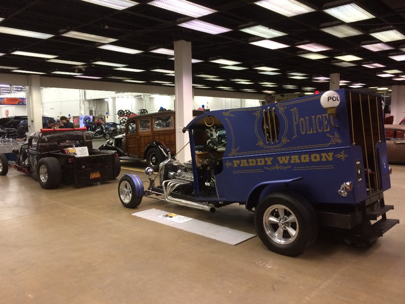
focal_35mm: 29
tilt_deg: -5.4
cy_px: 152
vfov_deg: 48.2
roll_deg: -0.7
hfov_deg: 61.6
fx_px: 339
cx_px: 202
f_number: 2.2
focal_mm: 4.15
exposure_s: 1/30
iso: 200
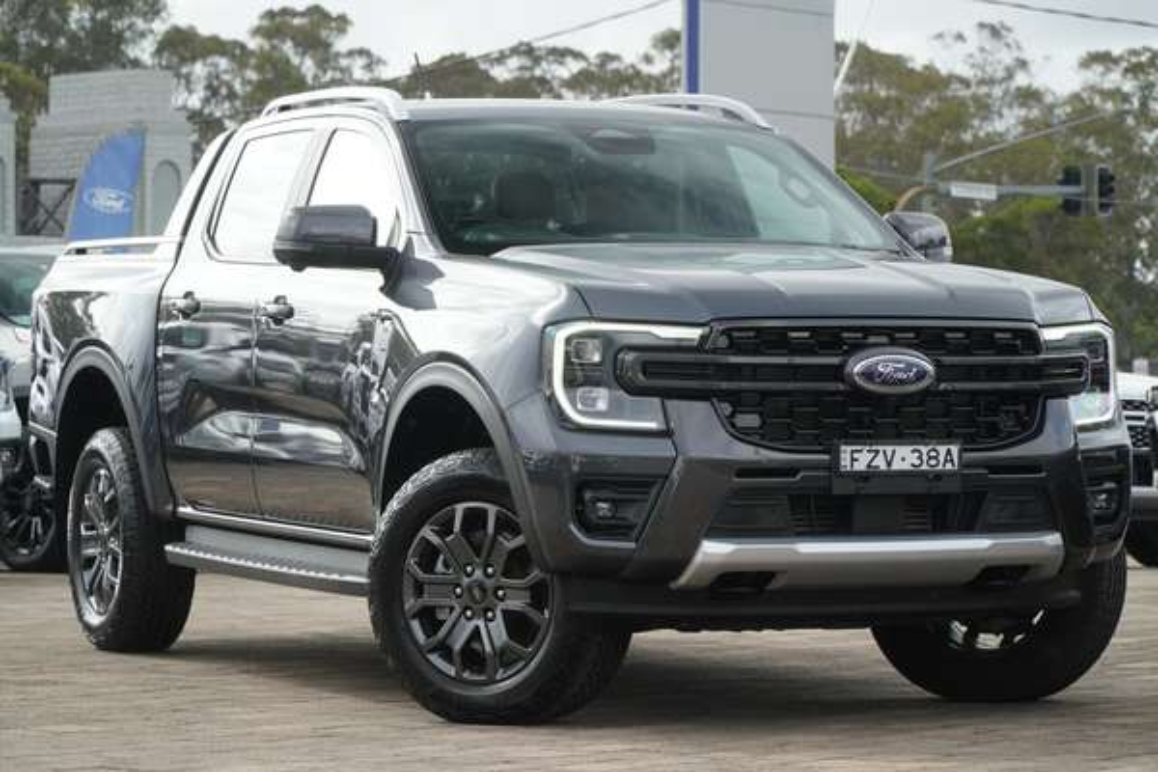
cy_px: 386
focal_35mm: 124
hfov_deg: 16.5
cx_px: 579
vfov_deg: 11.0
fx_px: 4004
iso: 800
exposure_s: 1/500
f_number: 7.1
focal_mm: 83
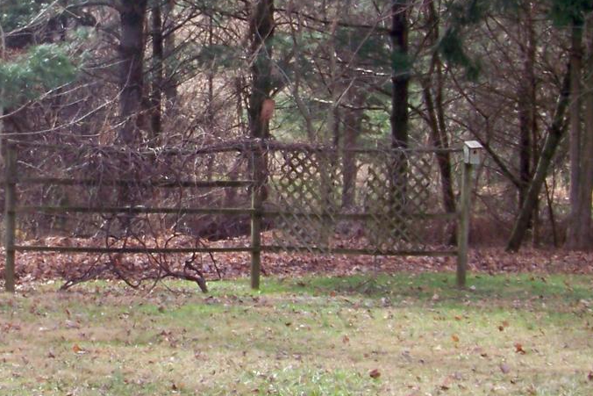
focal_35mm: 104
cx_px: 96
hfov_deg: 19.4
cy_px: 102
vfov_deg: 13.1
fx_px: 1713
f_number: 2.8
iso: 64
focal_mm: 5.85
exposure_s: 1/200
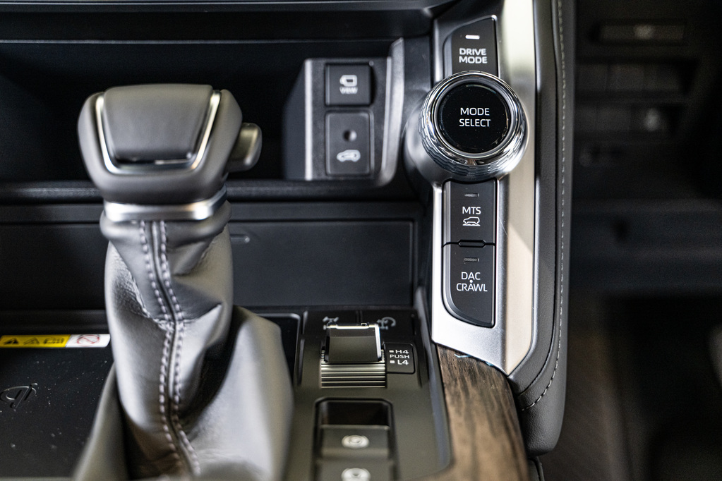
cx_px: 361
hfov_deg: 38.9
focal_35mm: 51
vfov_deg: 26.5
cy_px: 240
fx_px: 1023
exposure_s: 1/125
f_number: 2.8
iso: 1600
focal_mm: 51
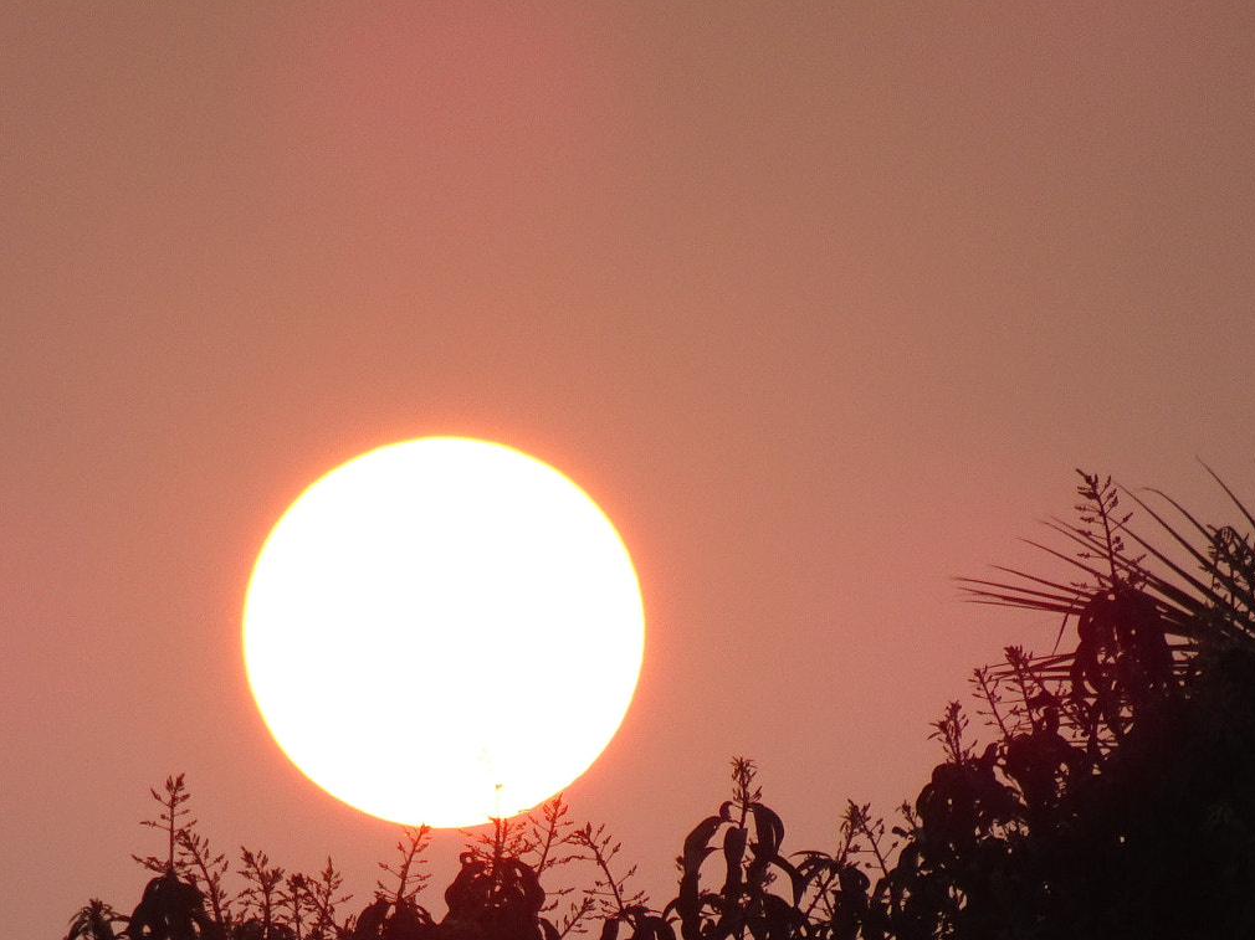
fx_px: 41357
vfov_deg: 1.3
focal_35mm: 1141
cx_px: 455
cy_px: 652
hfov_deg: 1.7
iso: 125
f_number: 6.4
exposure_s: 1/250
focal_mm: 123
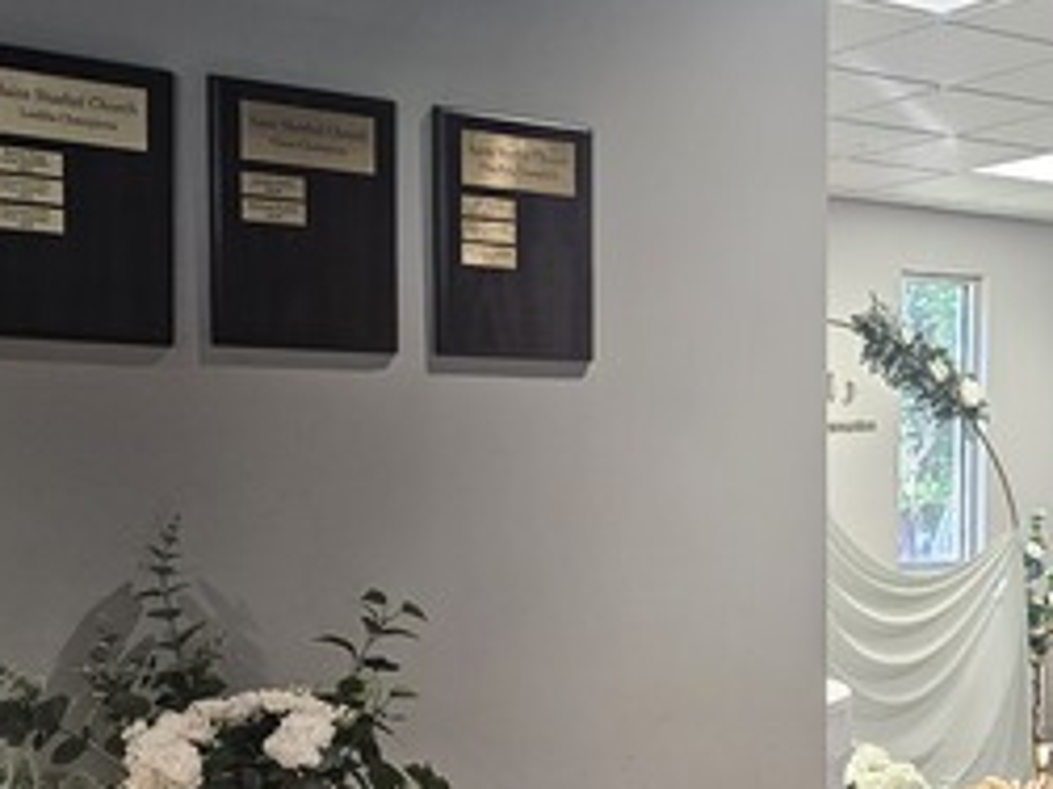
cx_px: 738
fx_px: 1672
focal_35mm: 55
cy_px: 592
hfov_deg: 34.5
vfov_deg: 26.2
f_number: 1.7
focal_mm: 6.3
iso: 200
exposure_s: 1/53
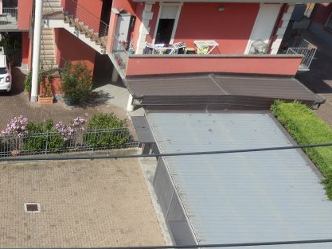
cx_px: 12
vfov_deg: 27.8
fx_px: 460
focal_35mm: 48
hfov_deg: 36.3
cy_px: 270
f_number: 3.5
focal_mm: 3.6
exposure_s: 1/1000
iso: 80
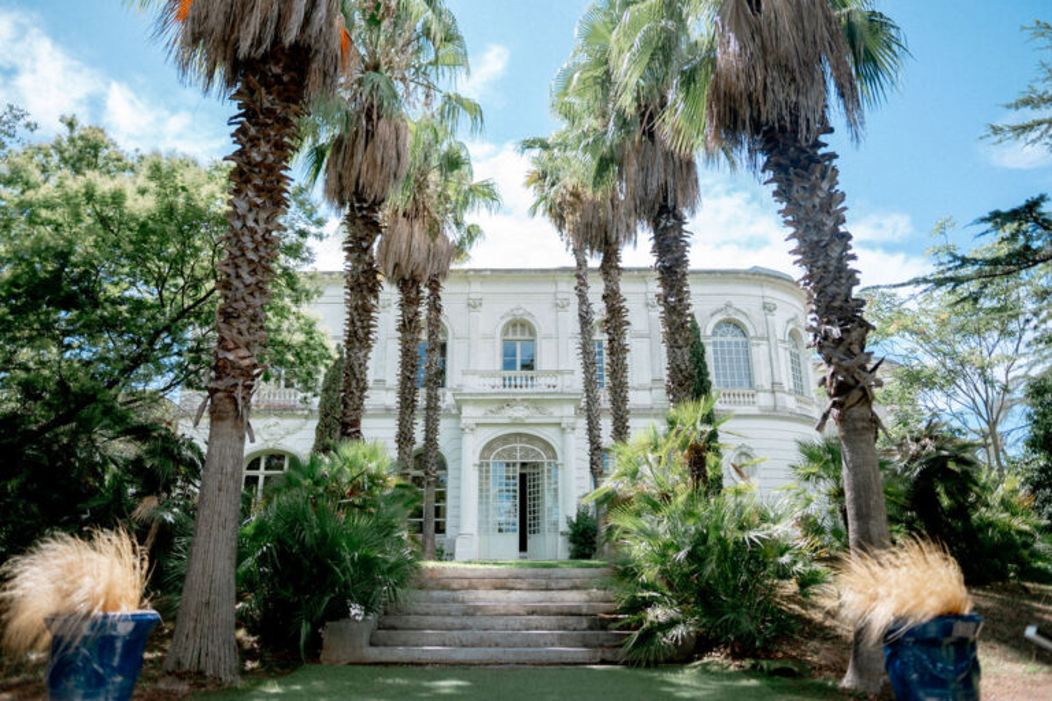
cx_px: 526
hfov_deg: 72.9
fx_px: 712
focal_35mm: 24
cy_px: 350
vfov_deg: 52.4
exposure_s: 1/2500
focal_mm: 24
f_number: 1.6
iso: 125
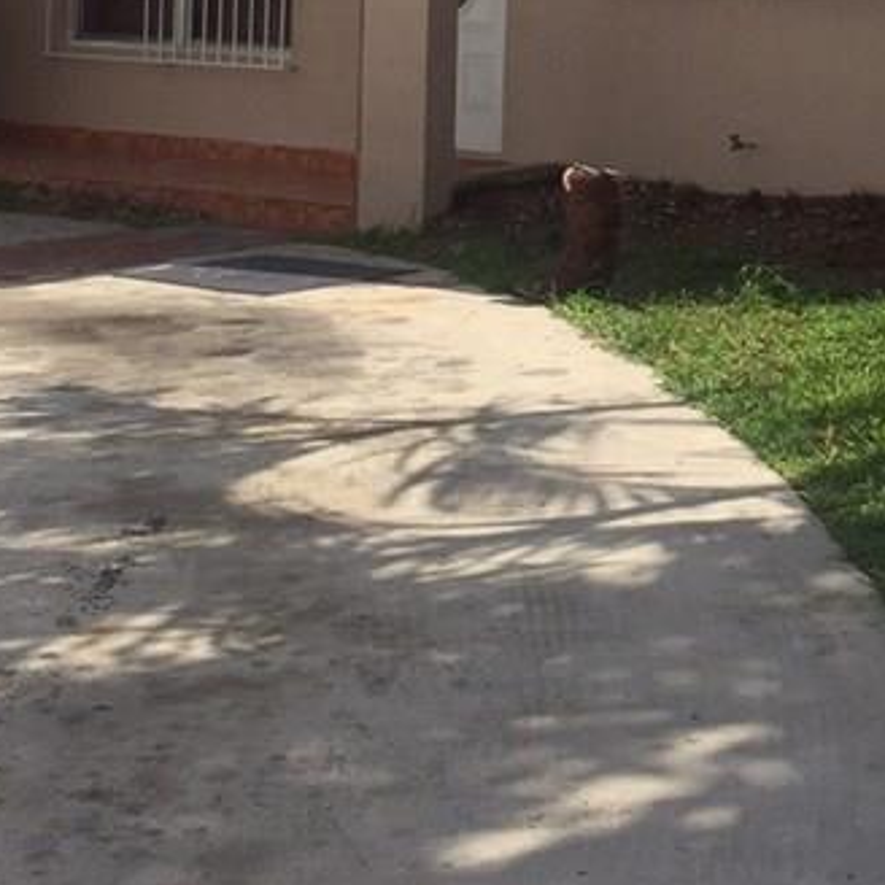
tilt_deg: +1.5
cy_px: -13
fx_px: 2314
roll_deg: -3.3
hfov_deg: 21.0
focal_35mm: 80
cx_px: 847
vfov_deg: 20.9
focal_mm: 4.15
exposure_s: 1/3049
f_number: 2.2
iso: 32
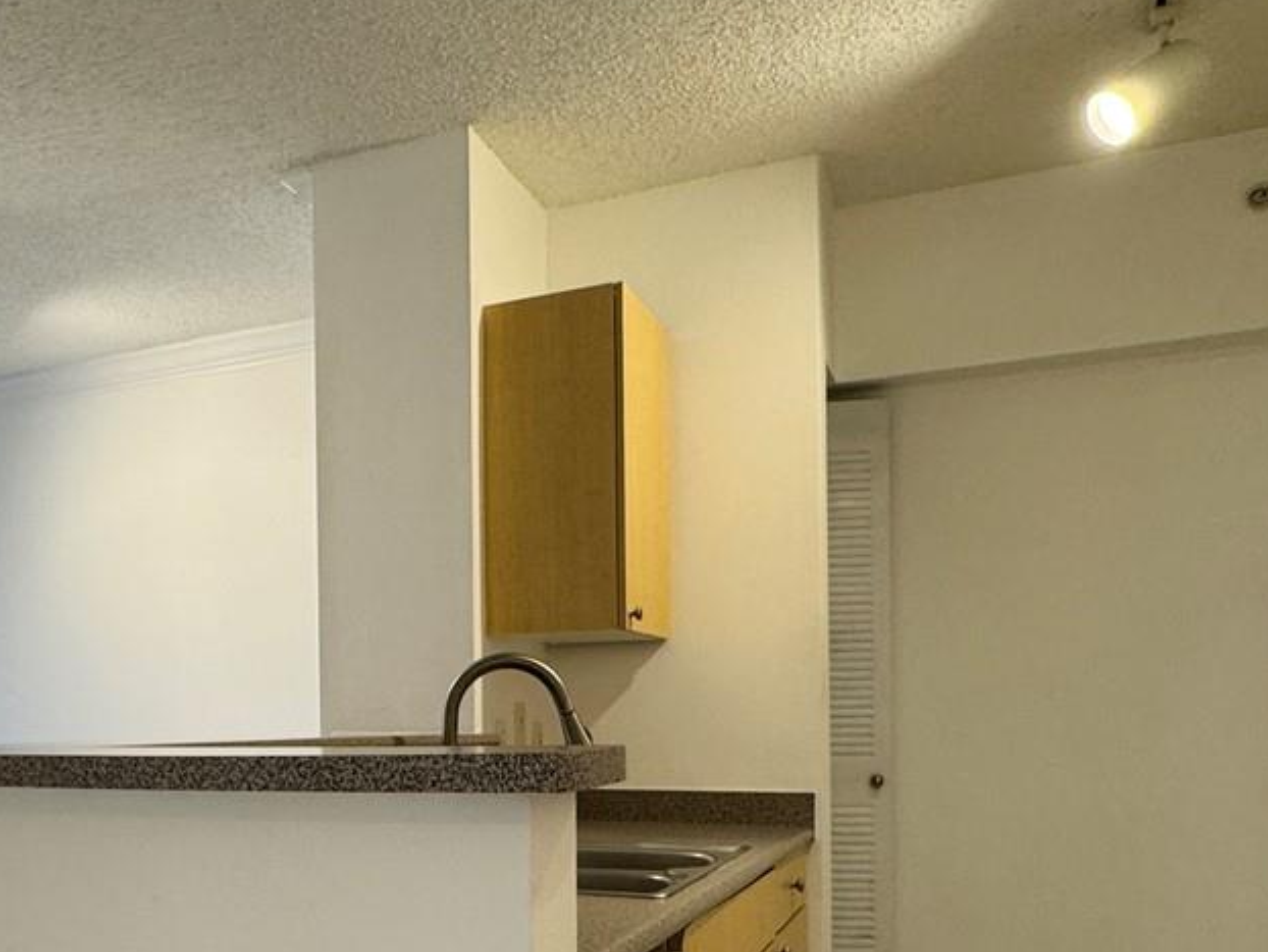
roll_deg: +0.8
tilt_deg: -1.4
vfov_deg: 38.4
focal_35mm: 36
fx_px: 1319
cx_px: 251
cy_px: 740
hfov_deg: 48.4
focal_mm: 2.22
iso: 160
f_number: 2.2
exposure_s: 1/60
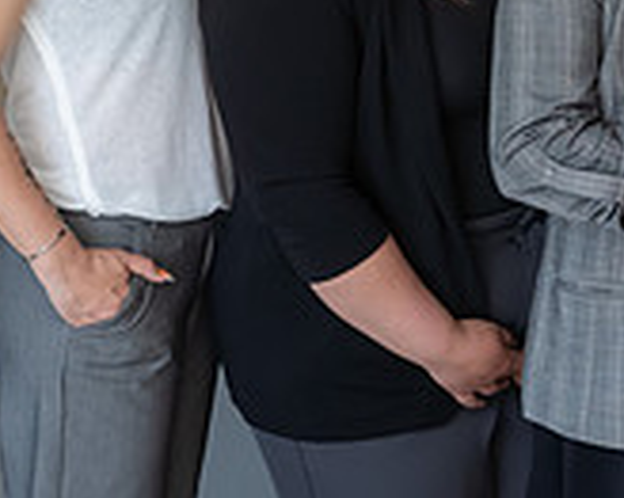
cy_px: 21
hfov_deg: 9.3
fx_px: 3747
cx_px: 909
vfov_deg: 7.6
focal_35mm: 203
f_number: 8
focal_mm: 61
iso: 1250
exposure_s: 1/60
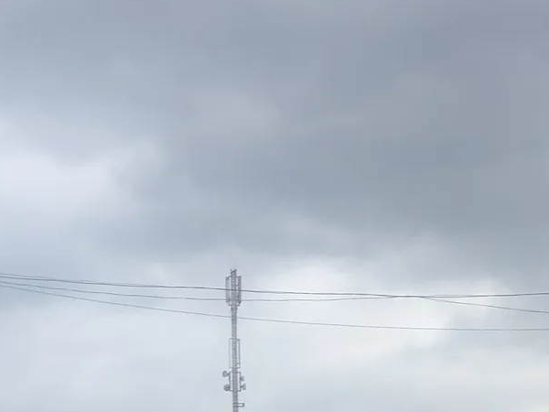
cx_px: 70
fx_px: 1776
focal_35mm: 112
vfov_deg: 13.0
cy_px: 415
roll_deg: -0.6
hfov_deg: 17.3
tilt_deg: +7.4
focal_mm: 3.99
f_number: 1.8
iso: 20
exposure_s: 1/324
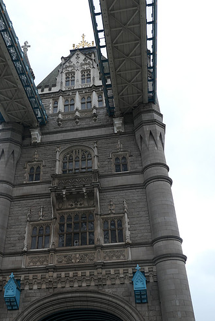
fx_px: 313
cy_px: 181
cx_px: 90
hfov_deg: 37.8
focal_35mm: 35
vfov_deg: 54.2
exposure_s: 1/800
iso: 200
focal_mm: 10.9
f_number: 3.5
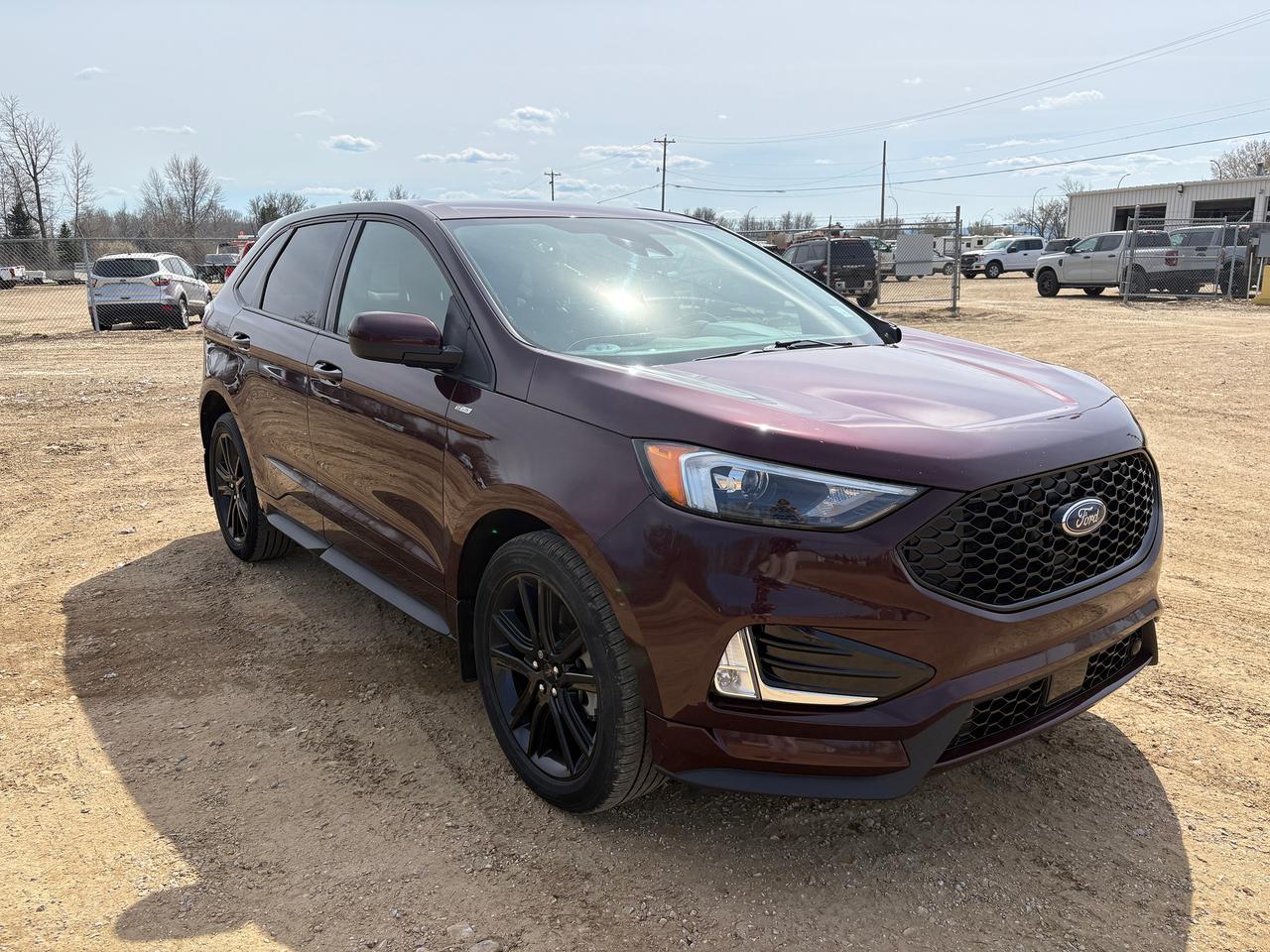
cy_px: 476
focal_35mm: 26
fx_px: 954
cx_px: 635
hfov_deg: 67.3
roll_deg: +1.3
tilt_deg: -11.9
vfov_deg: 53.1
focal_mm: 5.96
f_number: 1.6
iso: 50
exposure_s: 1/3623
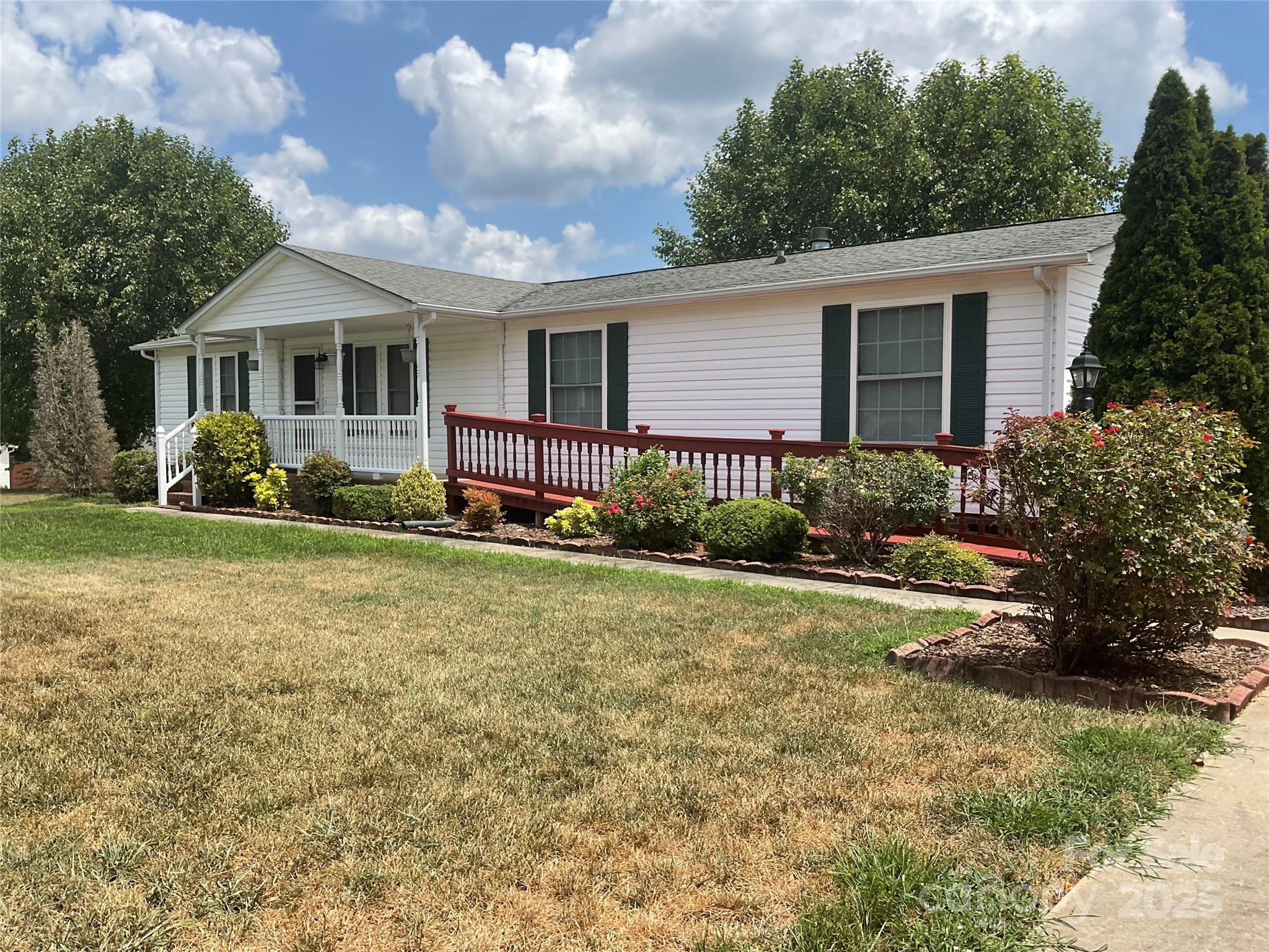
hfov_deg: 61.7
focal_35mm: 29
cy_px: 476
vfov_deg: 48.2
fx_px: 1063
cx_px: 634
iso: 16
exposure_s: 1/2141
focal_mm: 3
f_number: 1.8
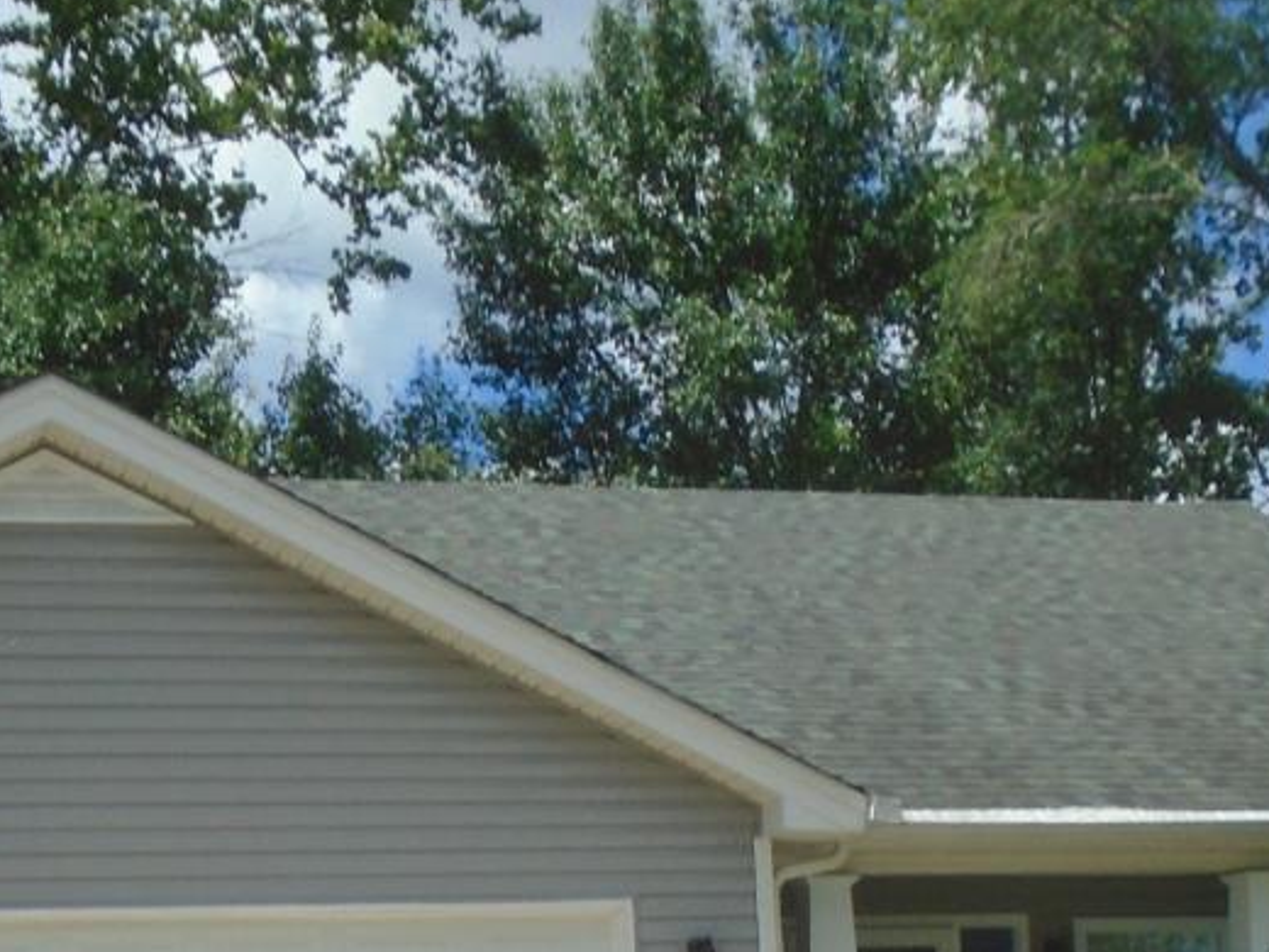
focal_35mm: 75
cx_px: 556
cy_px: 1085
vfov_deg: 18.8
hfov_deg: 26.0
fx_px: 2749
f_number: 8
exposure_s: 1/250
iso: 100
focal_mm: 4.6
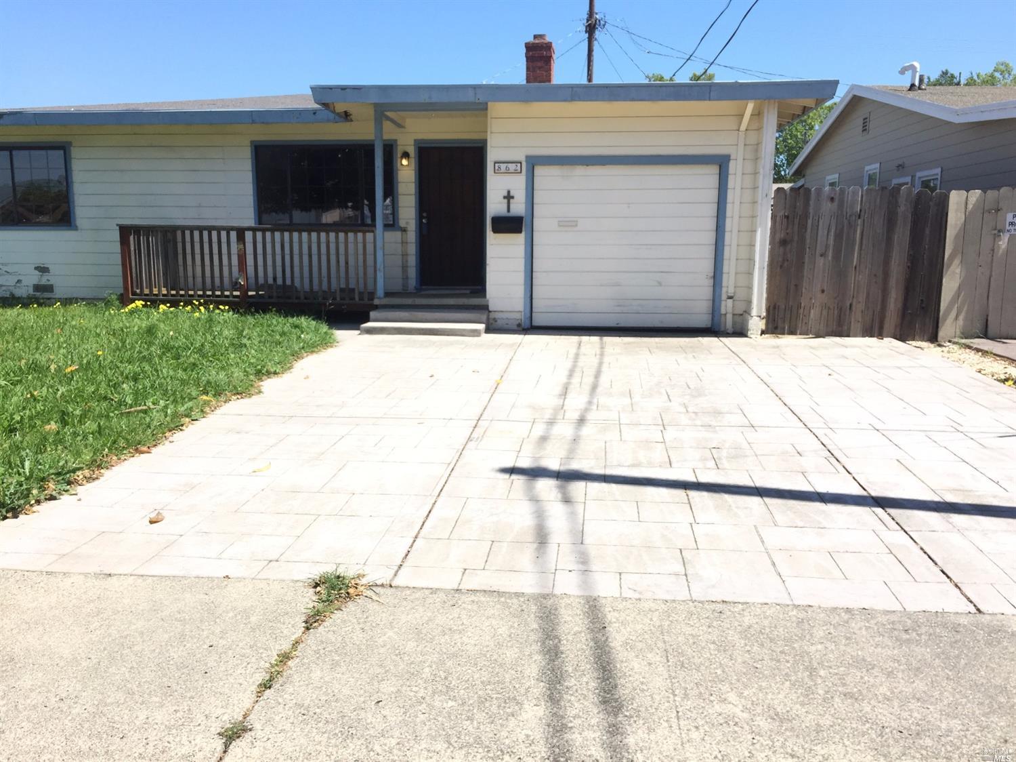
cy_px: 381
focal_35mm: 29
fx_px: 851
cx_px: 508
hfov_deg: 61.7
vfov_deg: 48.2
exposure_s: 1/1464
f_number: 2.2
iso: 32
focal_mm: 4.15
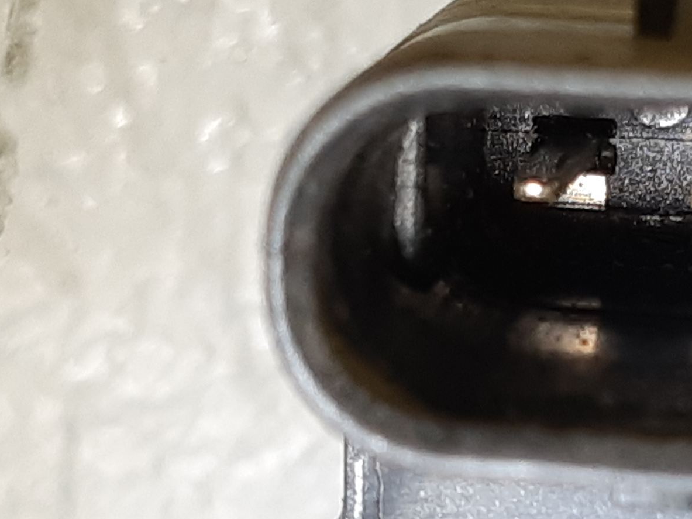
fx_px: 899
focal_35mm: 45
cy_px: 354
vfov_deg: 31.9
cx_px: 559
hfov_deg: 40.3
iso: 50
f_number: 1.7
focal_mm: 3.93
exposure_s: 1/50
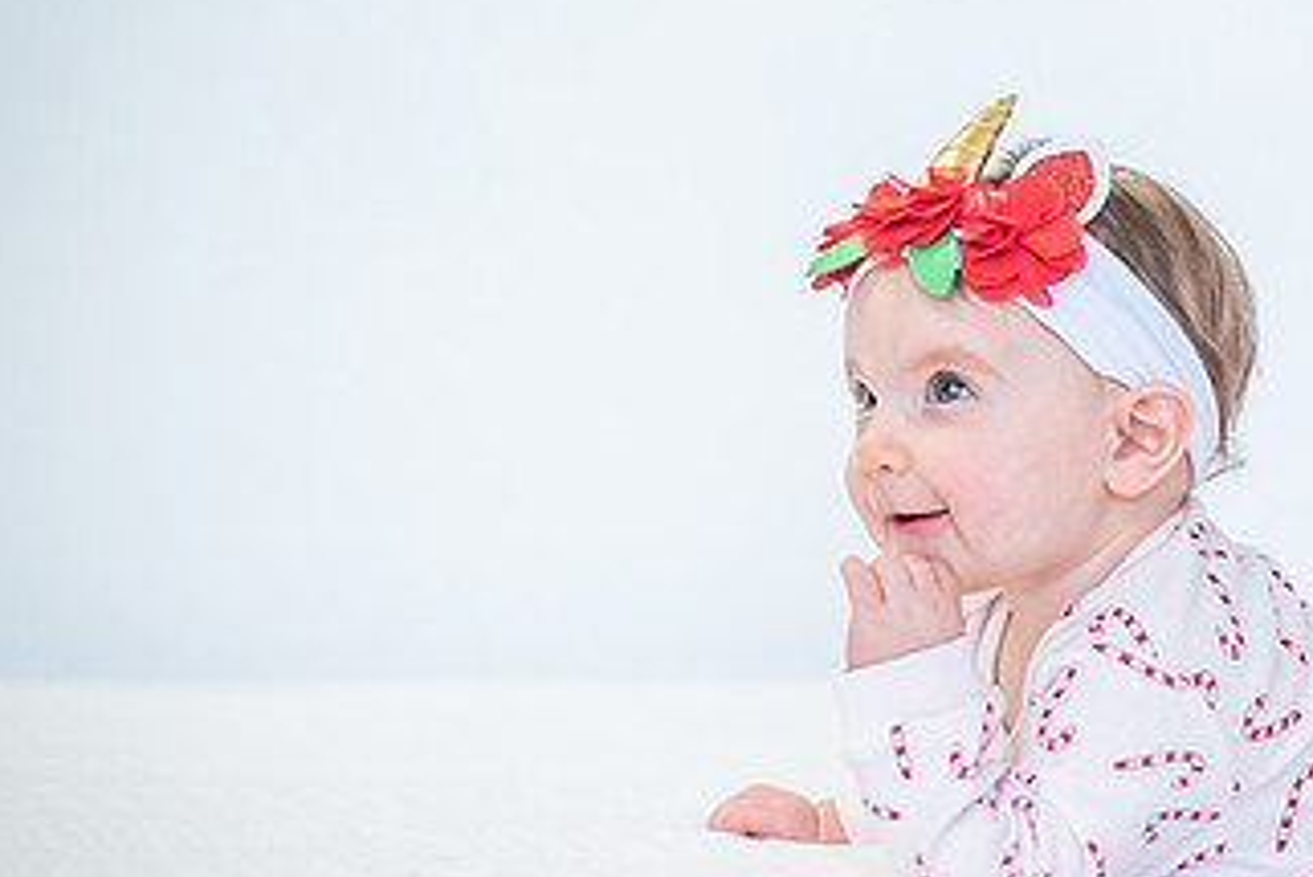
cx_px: 1069
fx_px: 3393
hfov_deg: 21.6
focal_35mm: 93
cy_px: 425
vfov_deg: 14.7
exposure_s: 1/250
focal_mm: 50
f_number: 2
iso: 500
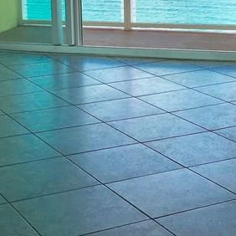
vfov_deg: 18.5
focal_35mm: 93
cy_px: 43
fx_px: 717
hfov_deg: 18.7
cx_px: 114
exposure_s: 1/718
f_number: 2.2
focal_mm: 4.15
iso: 25
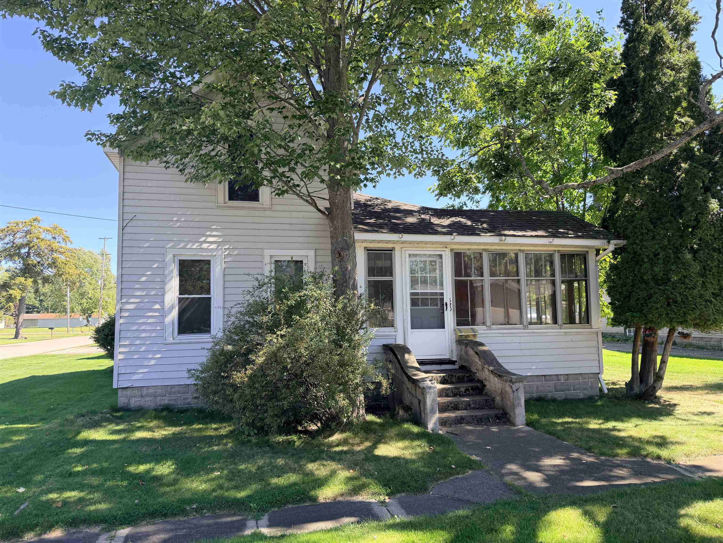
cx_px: 362
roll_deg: +1.6
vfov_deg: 56.8
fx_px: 501
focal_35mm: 24
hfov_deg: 71.6
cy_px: 272
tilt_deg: +4.4
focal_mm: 6.76
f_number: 1.78
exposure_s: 1/840
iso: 100
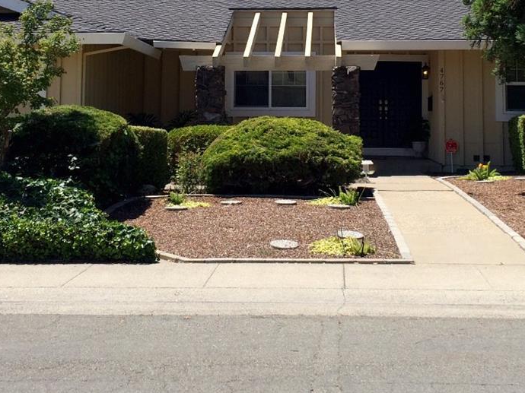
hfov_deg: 30.7
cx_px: 299
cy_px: 13
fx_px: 955
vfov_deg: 22.5
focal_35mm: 63
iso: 32
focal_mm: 4.15
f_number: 2.2
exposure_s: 1/1709
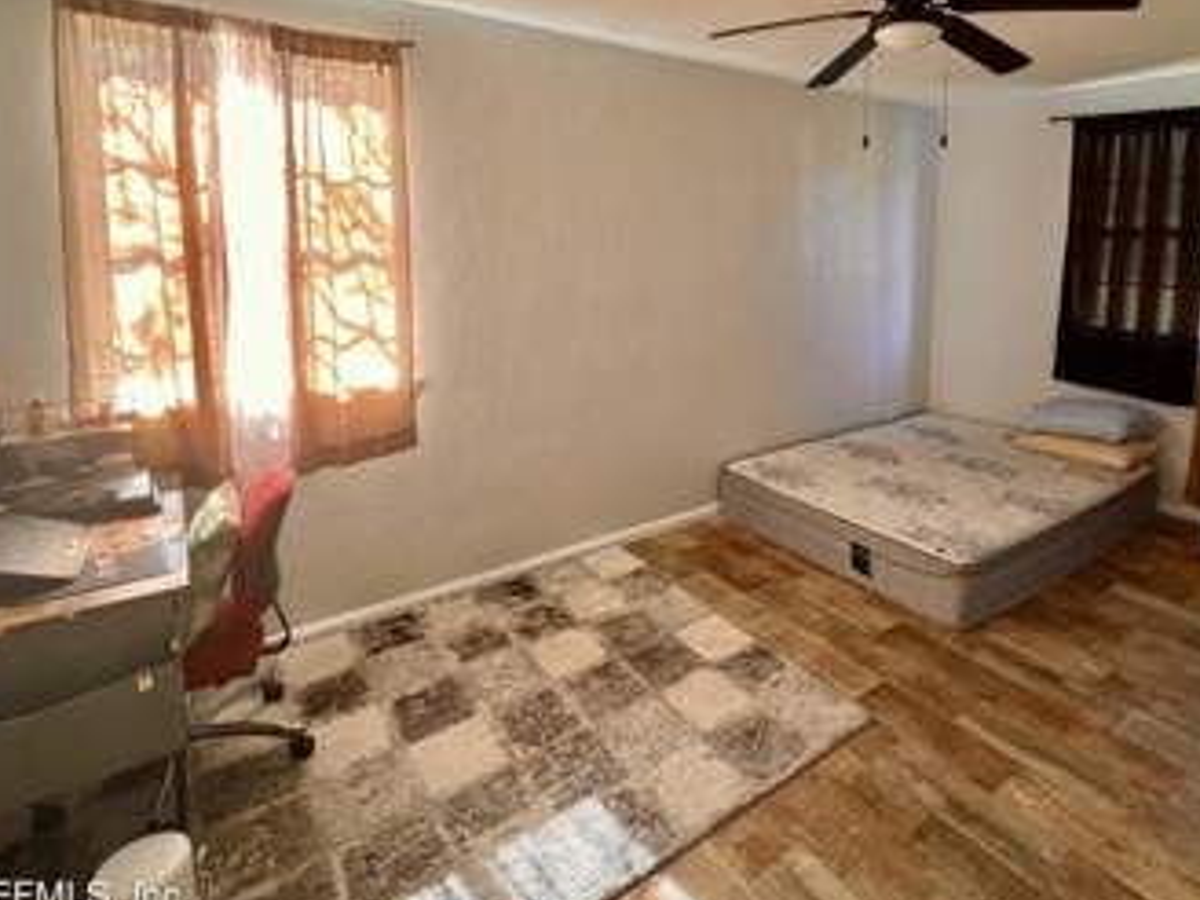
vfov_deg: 66.7
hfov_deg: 83.7
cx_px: 717
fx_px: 659
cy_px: 295
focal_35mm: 19
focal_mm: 1.57
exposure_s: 1/86
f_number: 1.8
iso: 250
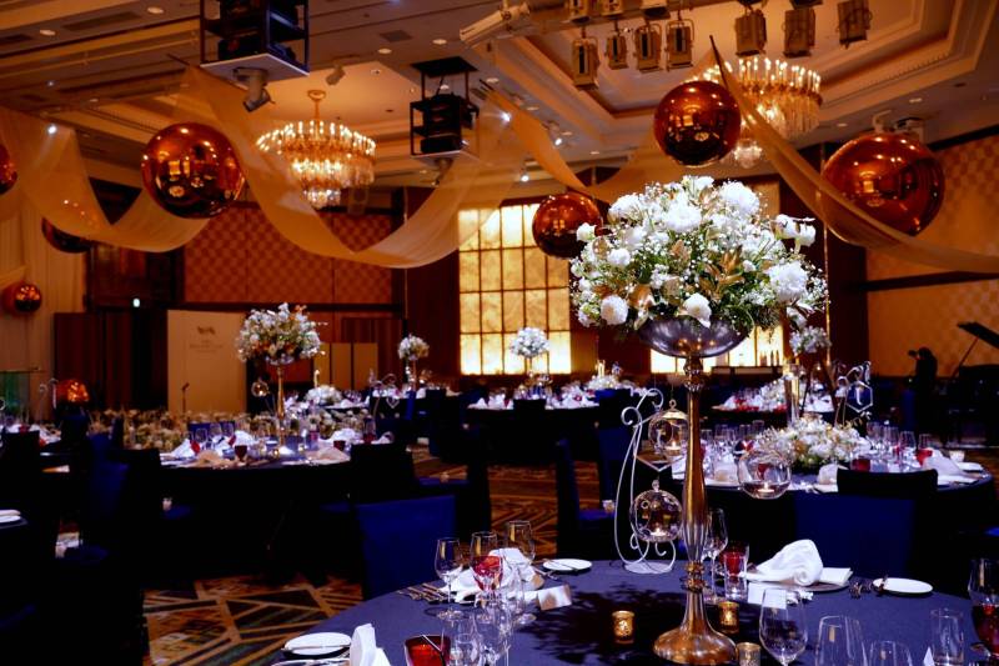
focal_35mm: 31
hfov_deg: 60.3
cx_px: 500
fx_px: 860
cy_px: 333
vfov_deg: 42.3
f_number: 5.6
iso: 1600
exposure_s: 1/30
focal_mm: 31
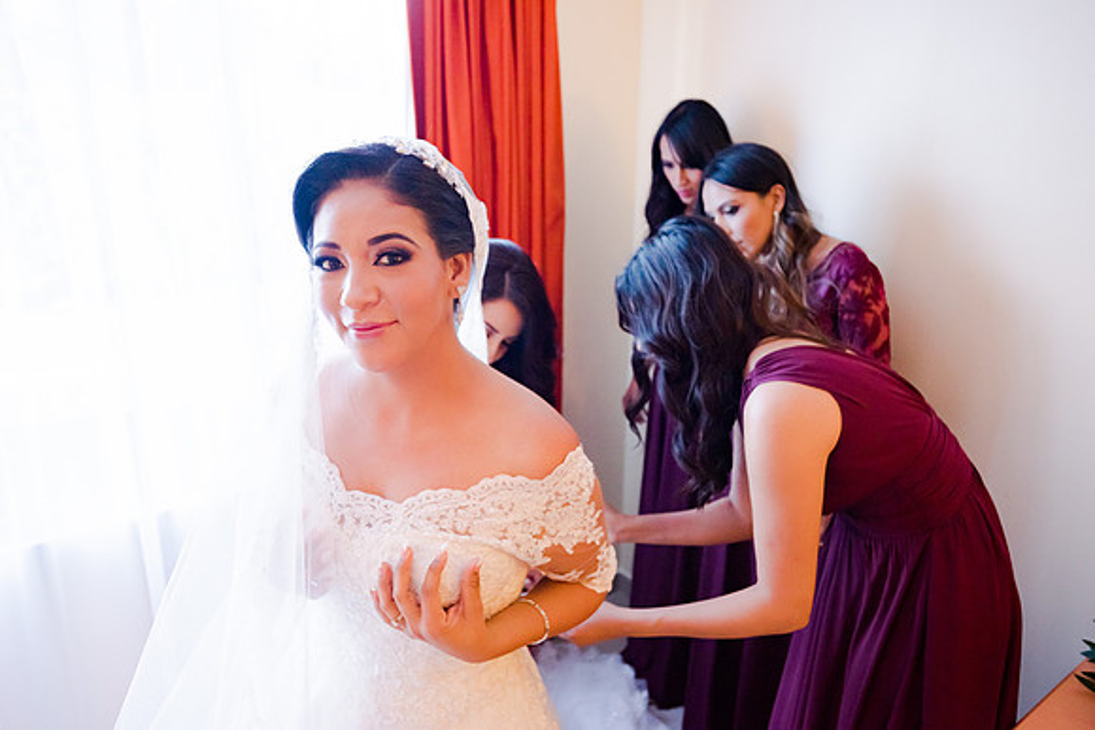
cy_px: 365
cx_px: 548
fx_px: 791
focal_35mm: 26
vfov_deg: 49.6
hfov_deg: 69.4
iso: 1600
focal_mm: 26
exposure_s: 1/200
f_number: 2.8
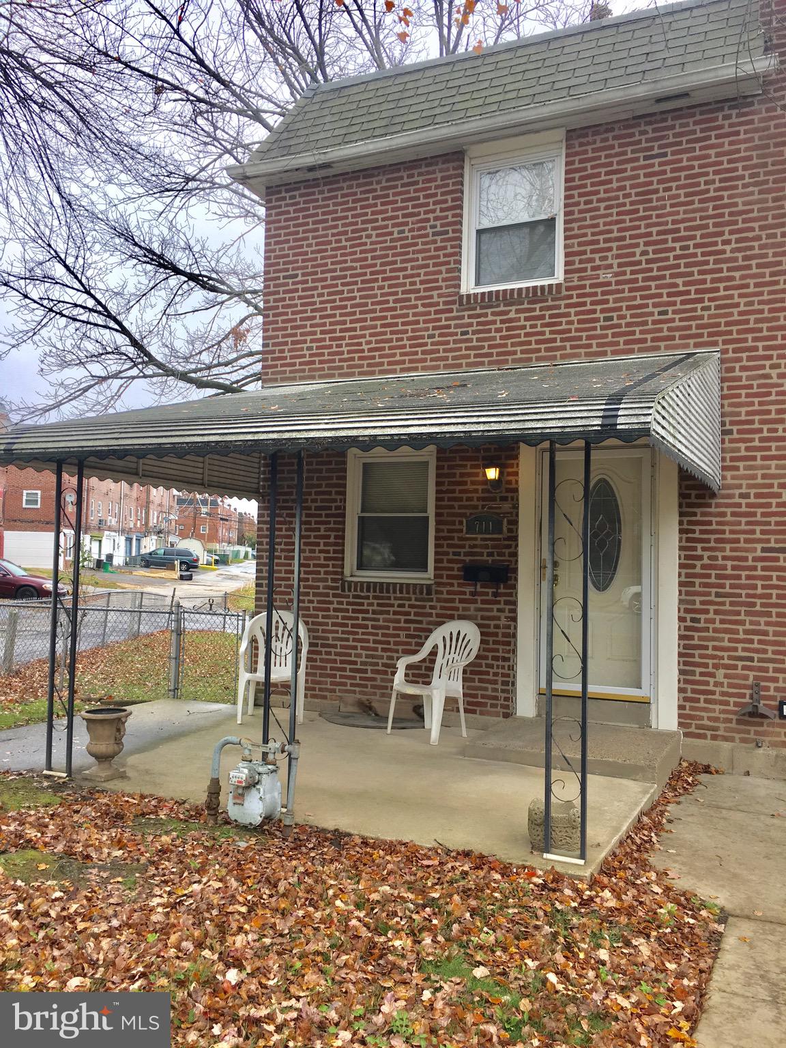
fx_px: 878
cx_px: 393
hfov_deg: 48.2
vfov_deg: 61.7
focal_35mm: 29
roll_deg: +0.0
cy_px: 524
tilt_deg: +3.8
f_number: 2.2
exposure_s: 1/120
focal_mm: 4.15
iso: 32
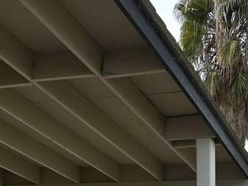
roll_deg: +0.2
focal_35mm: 73
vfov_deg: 18.5
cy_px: 254
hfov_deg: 25.4
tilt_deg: -3.2
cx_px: 247
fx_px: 522
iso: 80
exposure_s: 1/2110
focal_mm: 6.86
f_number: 1.78
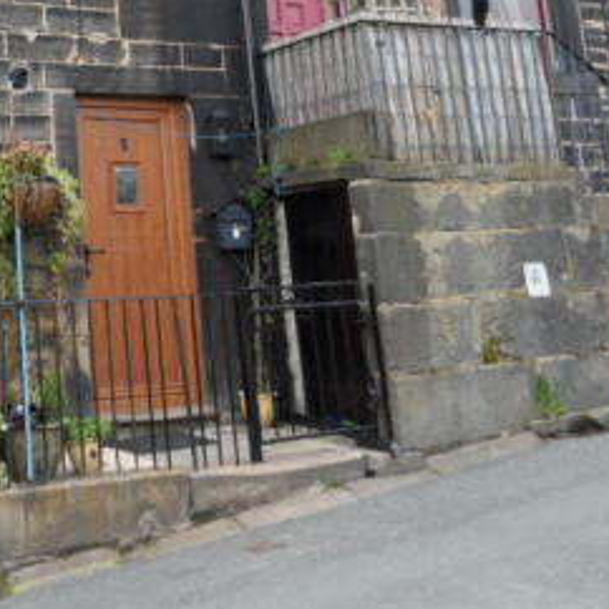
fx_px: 1015
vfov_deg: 31.8
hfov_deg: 30.4
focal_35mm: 51
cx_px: -36
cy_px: 64
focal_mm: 3.9
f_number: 3.2
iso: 80
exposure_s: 1/180
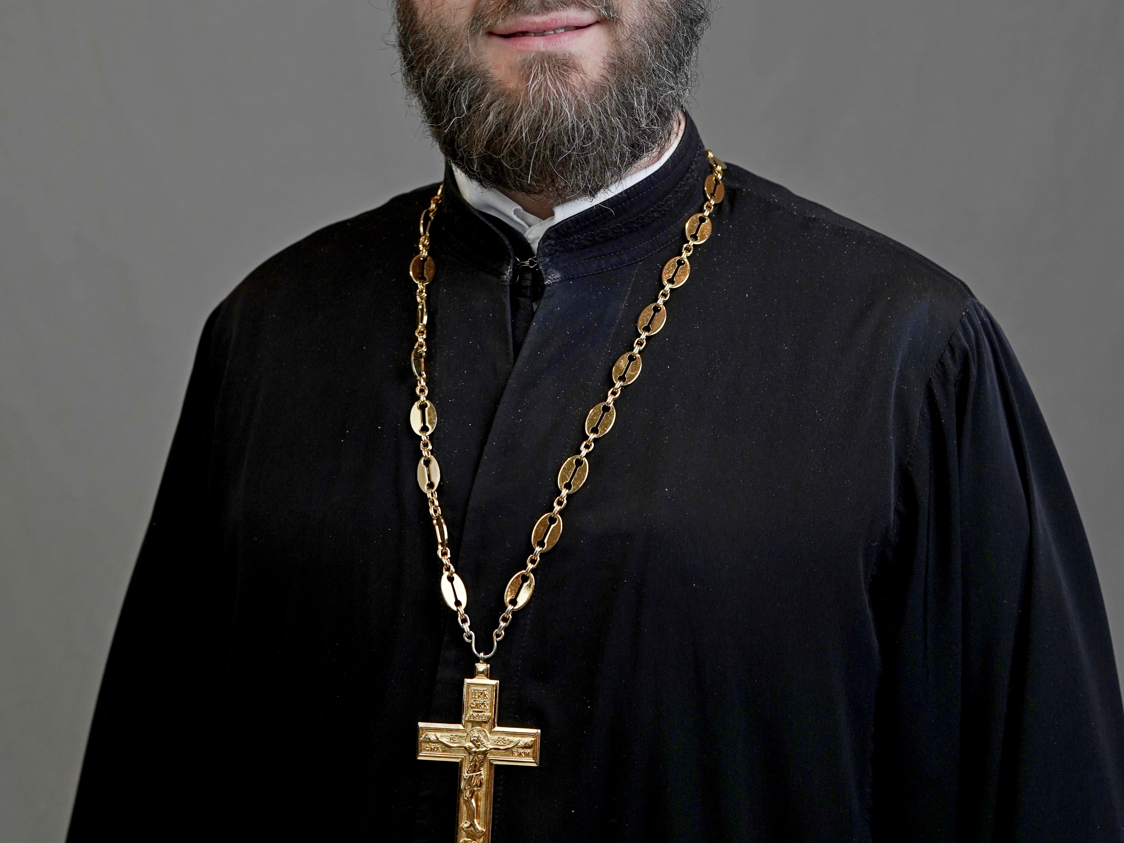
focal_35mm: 126
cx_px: 562
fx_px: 4091
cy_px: 301
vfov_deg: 11.8
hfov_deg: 15.6
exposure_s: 1/100
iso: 800
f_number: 3.5
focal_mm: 85
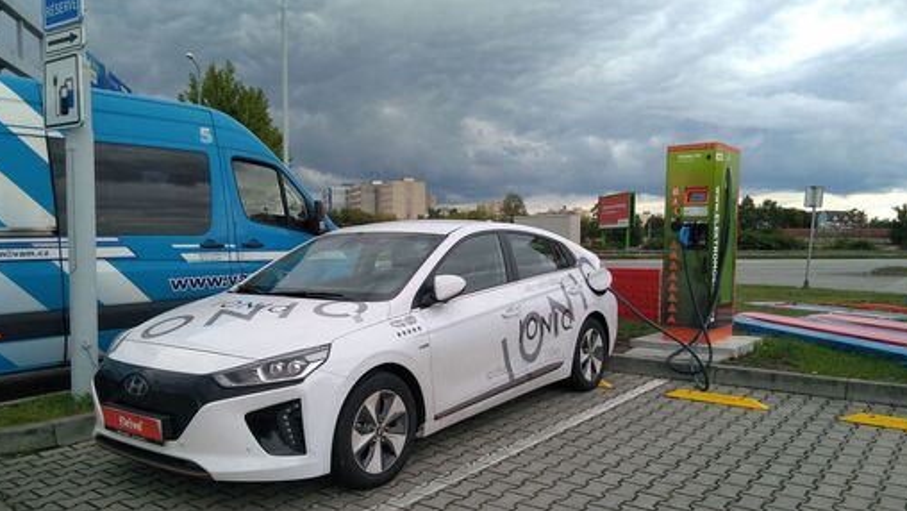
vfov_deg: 40.0
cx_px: 454
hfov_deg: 66.1
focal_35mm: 29
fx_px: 698
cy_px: 306
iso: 100
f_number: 2.2
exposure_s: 1/565
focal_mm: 3.46
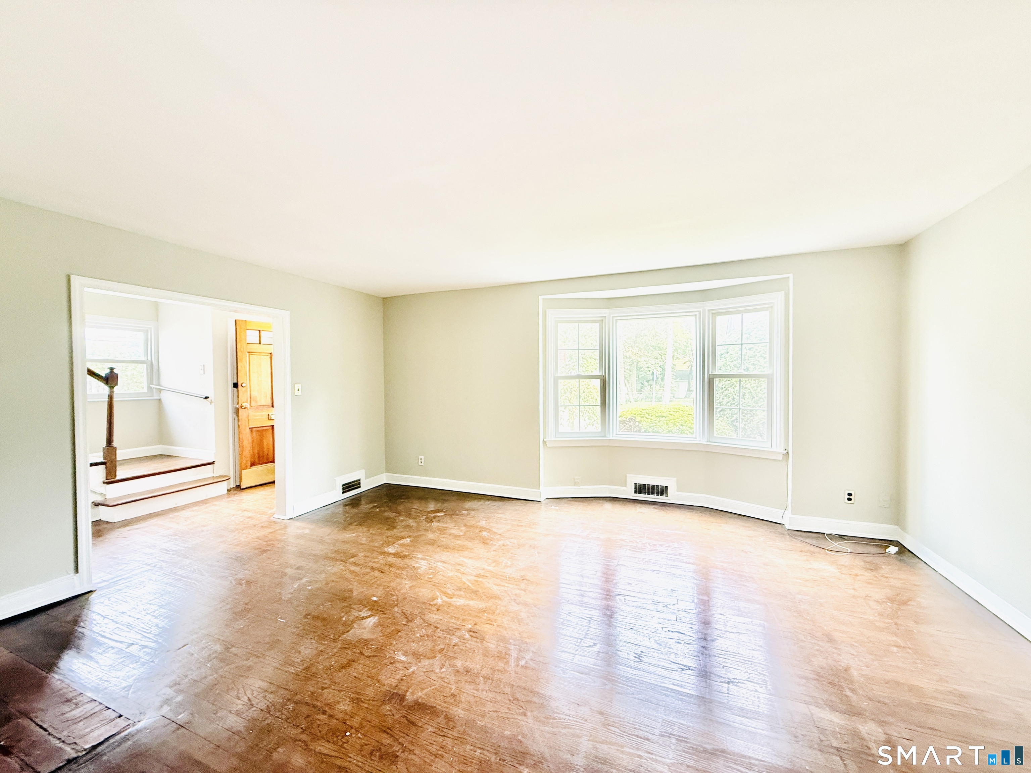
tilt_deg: -1.3
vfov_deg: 85.7
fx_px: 417
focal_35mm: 14
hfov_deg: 102.1
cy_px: 386
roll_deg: -0.1
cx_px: 516
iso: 400
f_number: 2.2
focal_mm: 2.22
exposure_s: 1/70
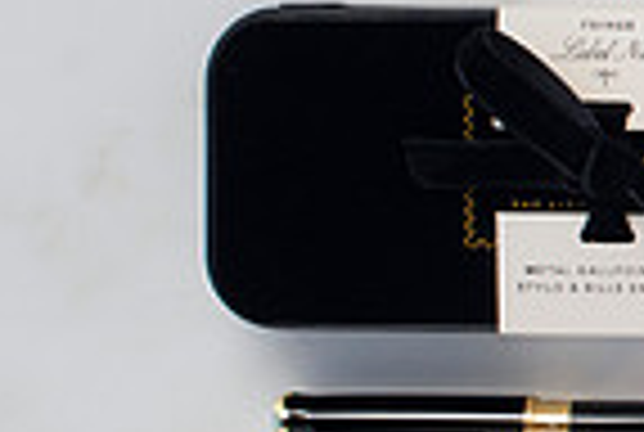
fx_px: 3693
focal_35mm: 206
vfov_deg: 6.7
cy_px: 182
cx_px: 1225
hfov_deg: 9.4
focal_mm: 50
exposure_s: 1/80
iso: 250
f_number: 11
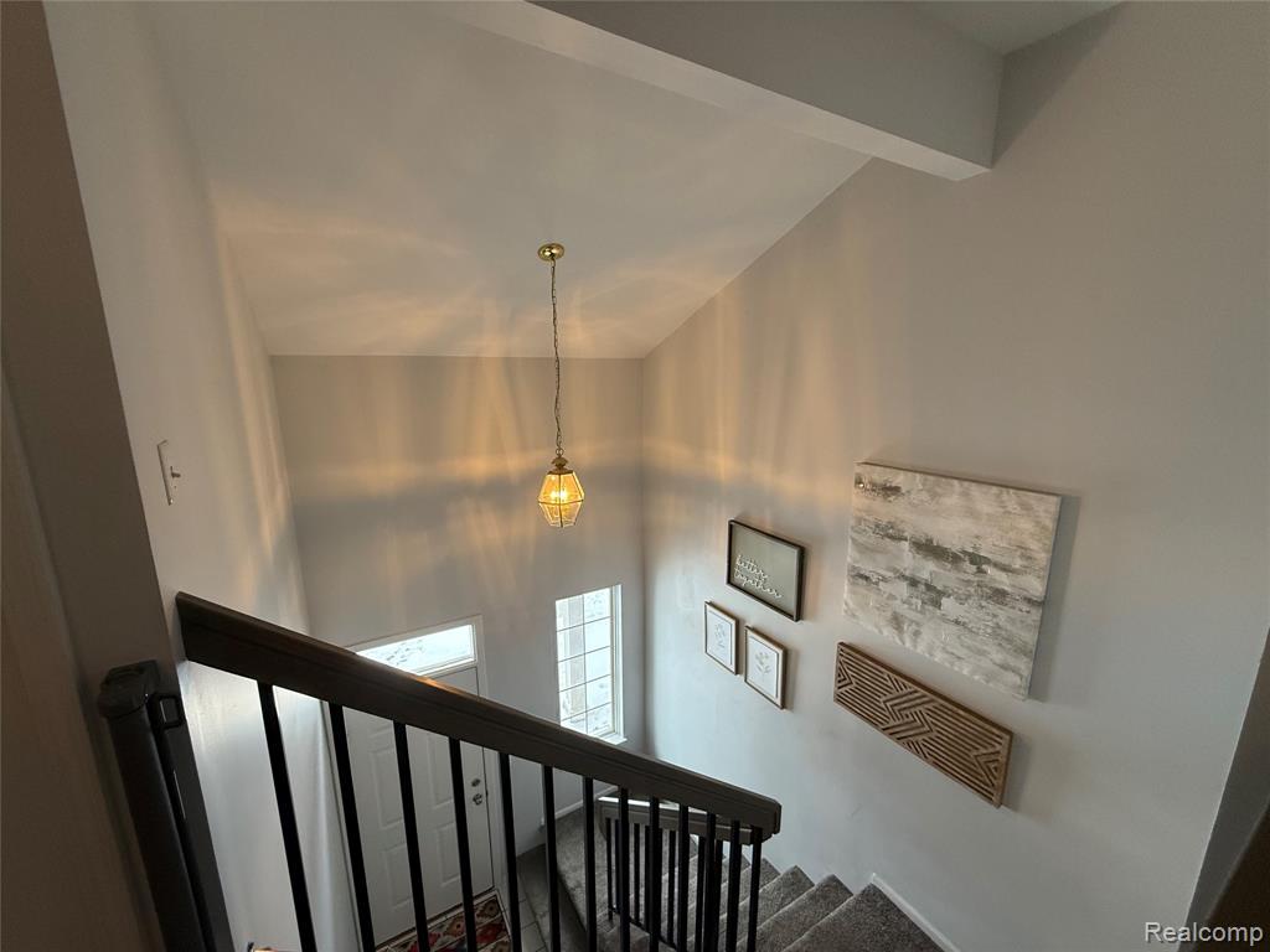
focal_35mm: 14
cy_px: 476
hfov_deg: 102.1
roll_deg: -0.2
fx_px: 514
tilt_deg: -11.9
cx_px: 635
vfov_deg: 85.7
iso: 200
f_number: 2.2
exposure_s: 1/120
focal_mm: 2.22
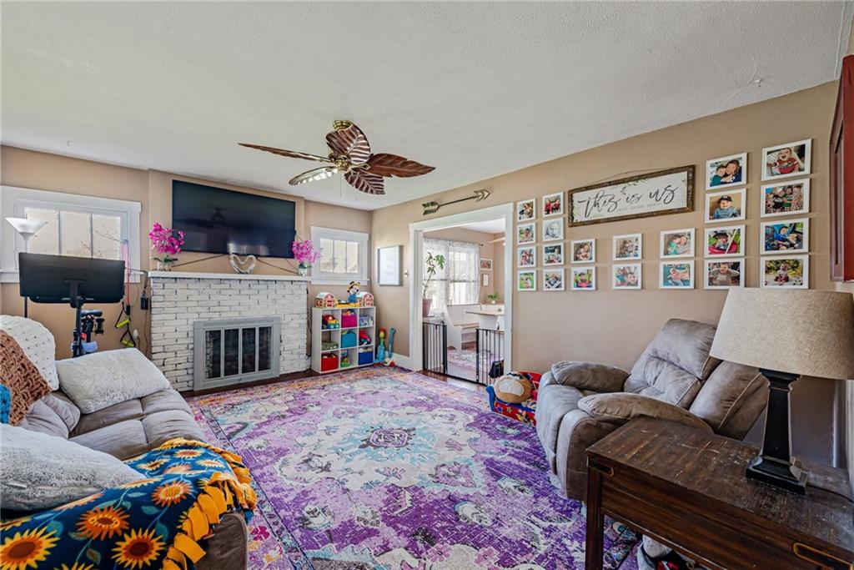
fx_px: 332
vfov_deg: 81.2
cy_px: 285
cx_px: 427
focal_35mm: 14
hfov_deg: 104.2
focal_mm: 14
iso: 50
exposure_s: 1/5
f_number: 11
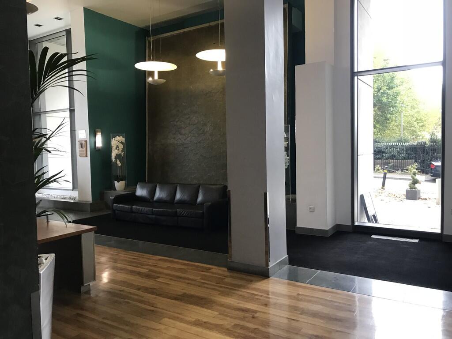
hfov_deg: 63.4
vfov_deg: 49.7
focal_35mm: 28
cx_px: 226
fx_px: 366
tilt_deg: -2.3
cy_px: 170
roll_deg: +0.7
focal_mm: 3.99
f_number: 1.8
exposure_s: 1/25
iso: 40
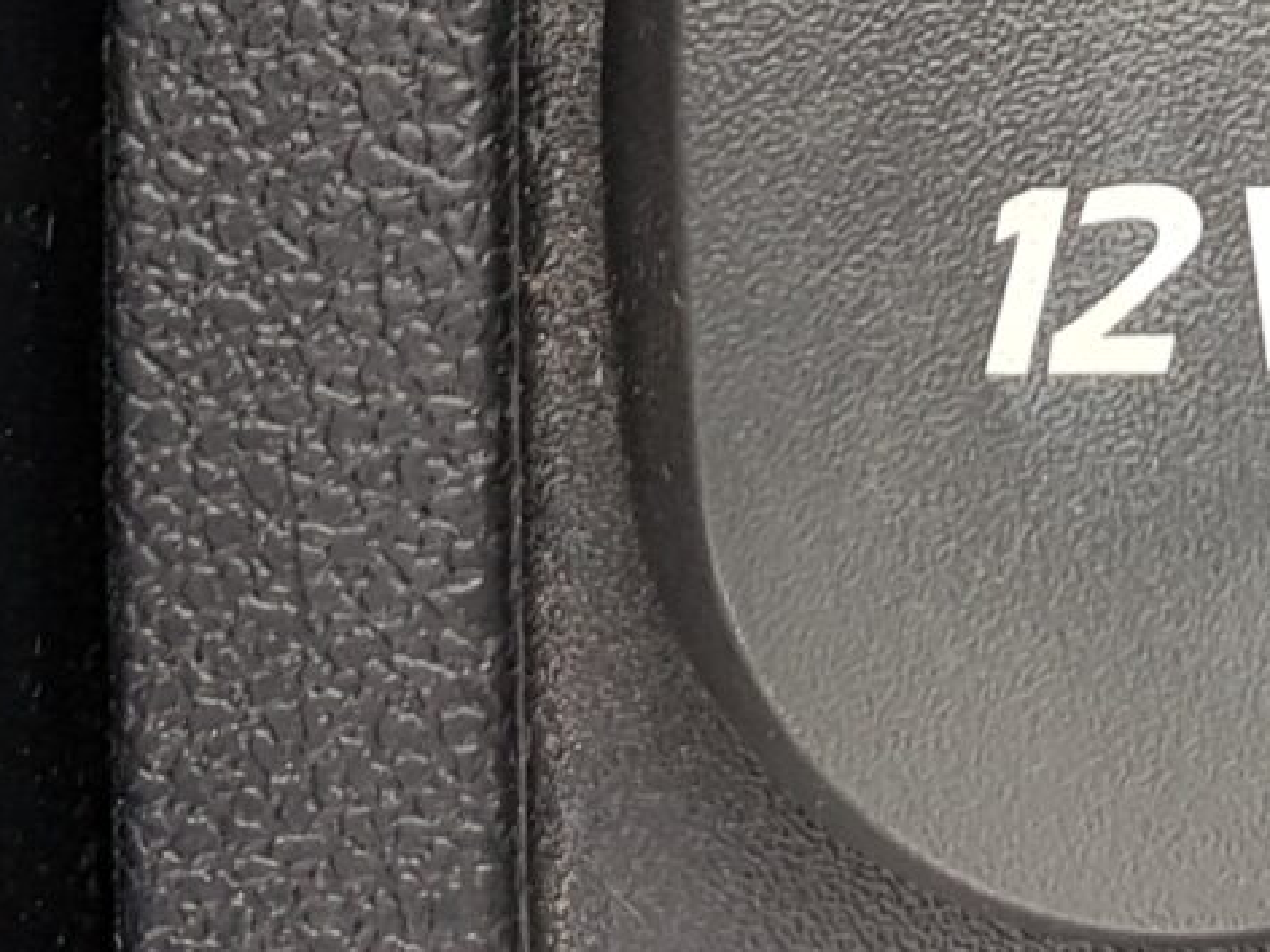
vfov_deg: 10.0
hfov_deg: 13.6
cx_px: 1477
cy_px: -766
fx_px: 5173
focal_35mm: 141
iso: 50
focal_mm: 4.2
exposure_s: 1/50
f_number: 1.7
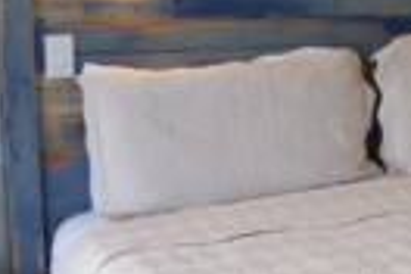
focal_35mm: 92
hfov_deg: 21.5
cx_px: 386
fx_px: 1050
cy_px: 112
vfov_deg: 14.9
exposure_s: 1/50
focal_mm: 18
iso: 400
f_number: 4
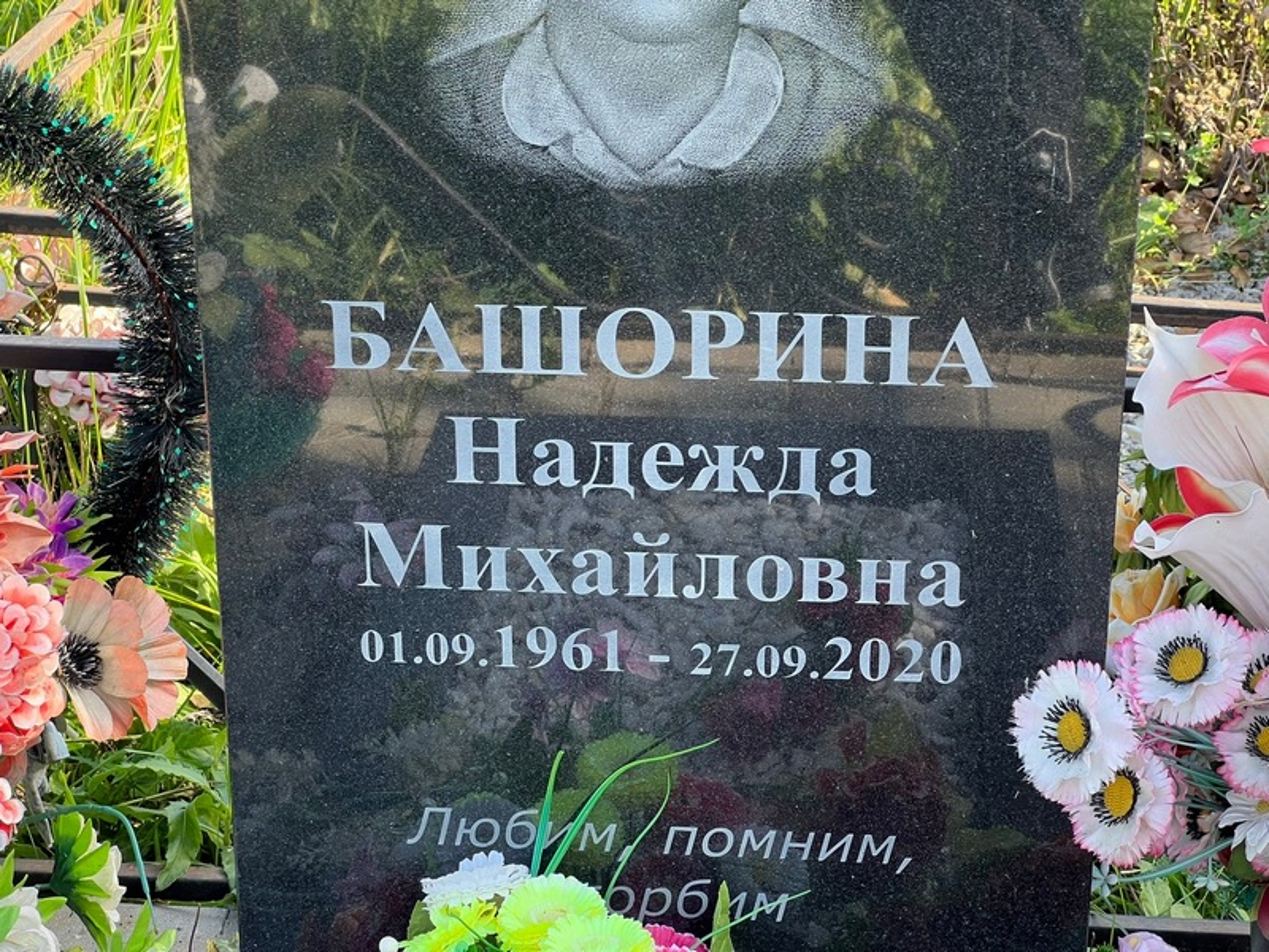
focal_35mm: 77
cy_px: 476
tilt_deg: -23.5
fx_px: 2823
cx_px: 634
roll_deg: -1.0
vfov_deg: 19.1
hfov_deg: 25.3
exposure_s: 1/121
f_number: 2.8
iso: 80
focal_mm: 9
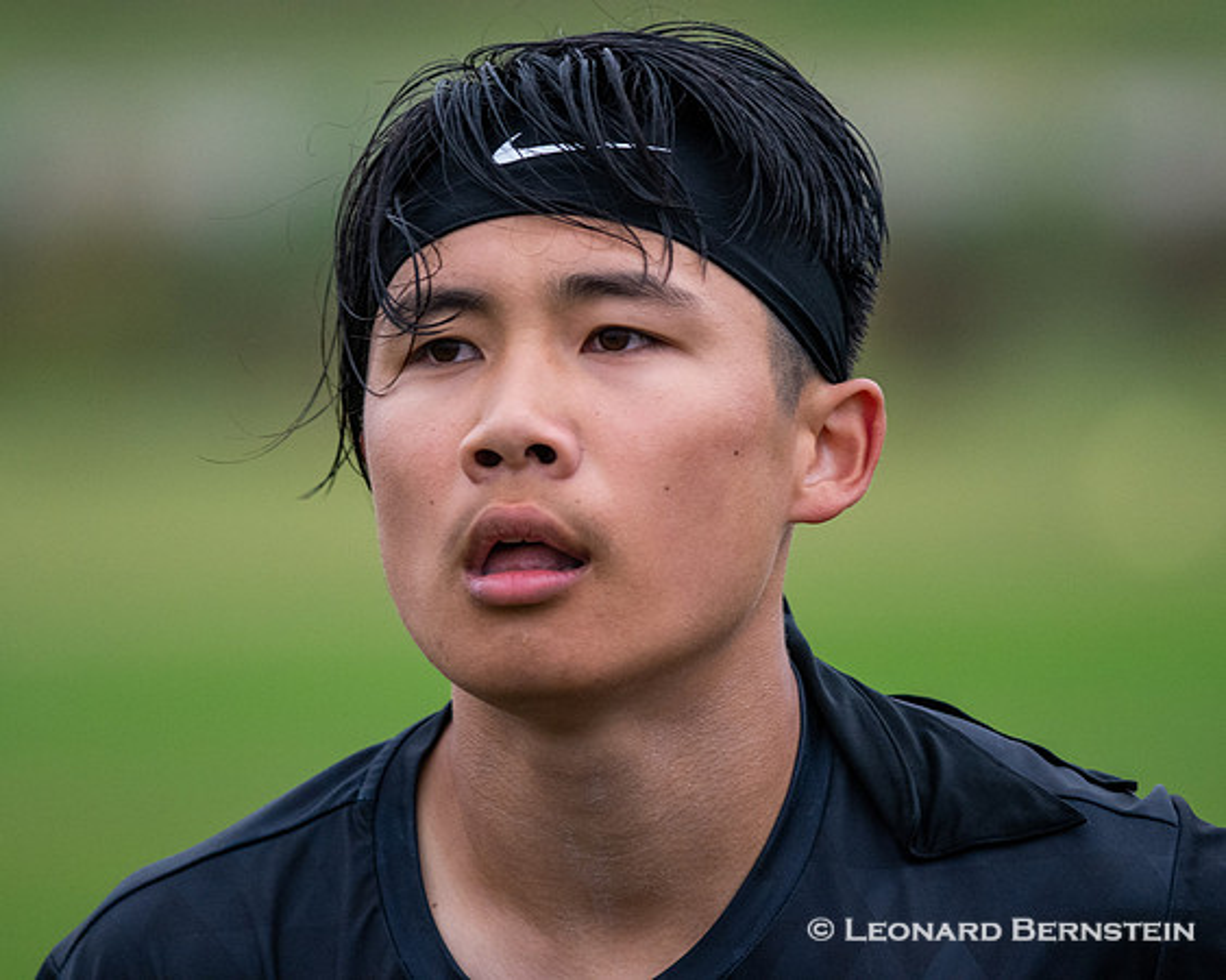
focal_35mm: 507
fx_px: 18383
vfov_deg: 3.1
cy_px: 490
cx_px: 612
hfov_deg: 3.8
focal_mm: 300
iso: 1600
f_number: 4
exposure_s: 1/2000
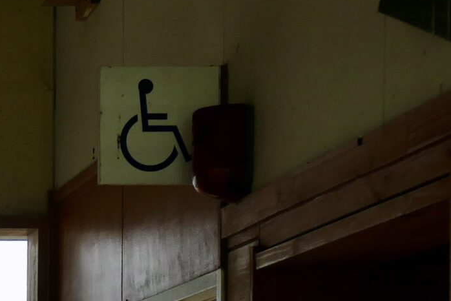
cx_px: -293
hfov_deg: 11.1
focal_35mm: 176
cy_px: 491
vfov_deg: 7.6
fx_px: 2206
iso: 125
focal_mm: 17.54
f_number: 3.3
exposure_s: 1/250
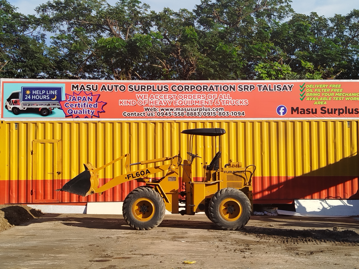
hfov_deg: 34.9
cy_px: 134
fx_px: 570
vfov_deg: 26.6
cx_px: 180
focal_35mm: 55
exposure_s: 1/917
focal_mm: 5.31
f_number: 1.7
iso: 50
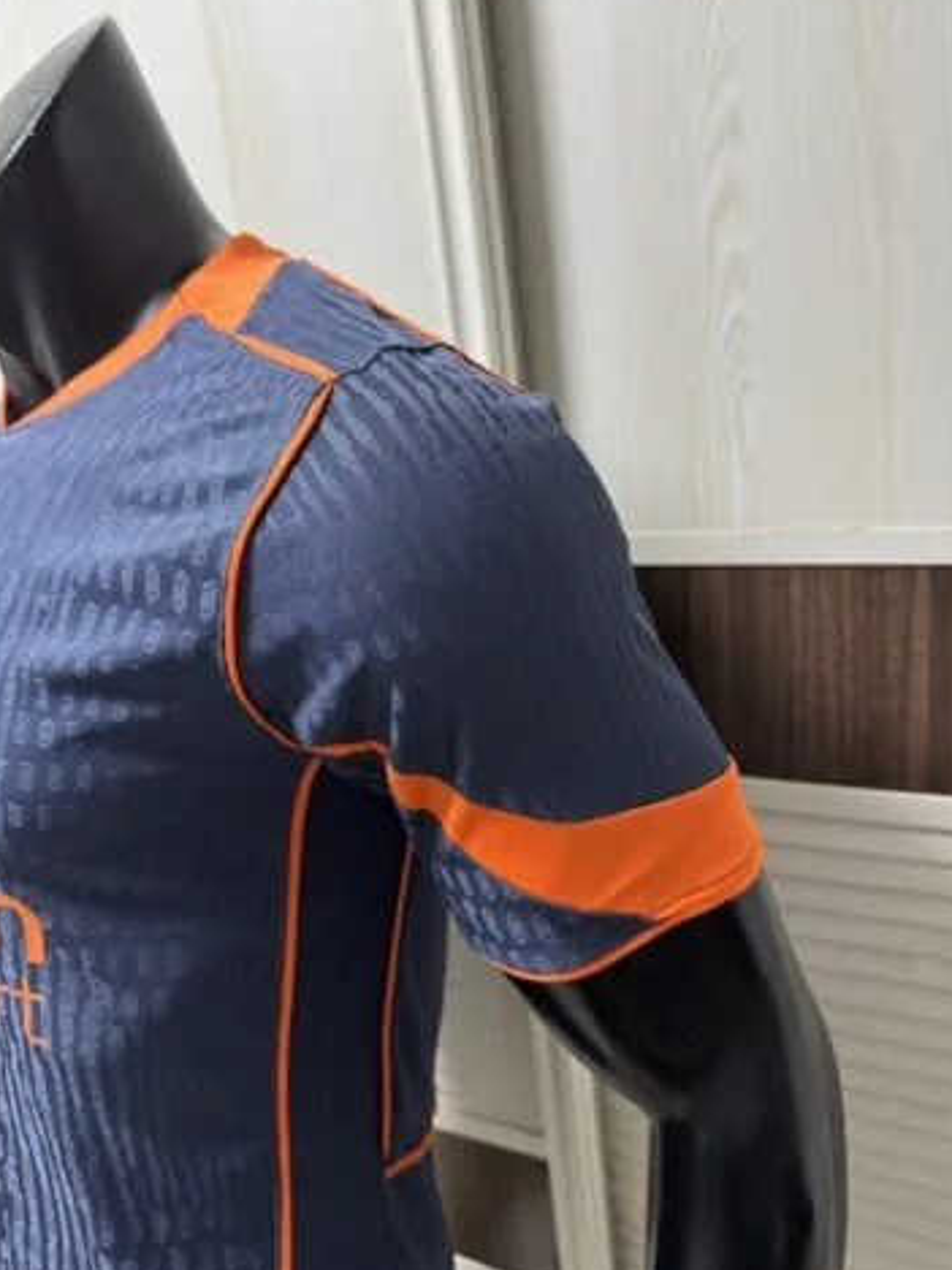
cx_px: 480
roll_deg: +7.0
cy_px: 607
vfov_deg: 67.3
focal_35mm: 26
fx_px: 953
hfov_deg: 53.1
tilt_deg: -15.4
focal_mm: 6.76
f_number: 1.78
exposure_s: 1/60
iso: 400
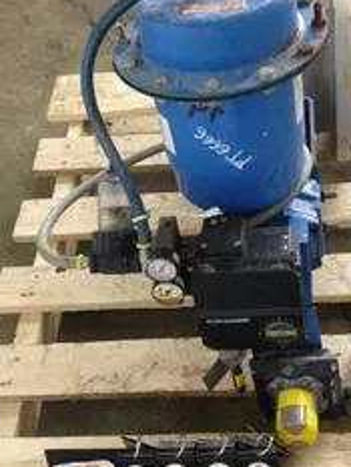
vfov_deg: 32.2
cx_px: 205
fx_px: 810
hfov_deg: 24.4
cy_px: 220
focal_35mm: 60
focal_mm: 4.28
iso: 200
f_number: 2.4
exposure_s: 1/20
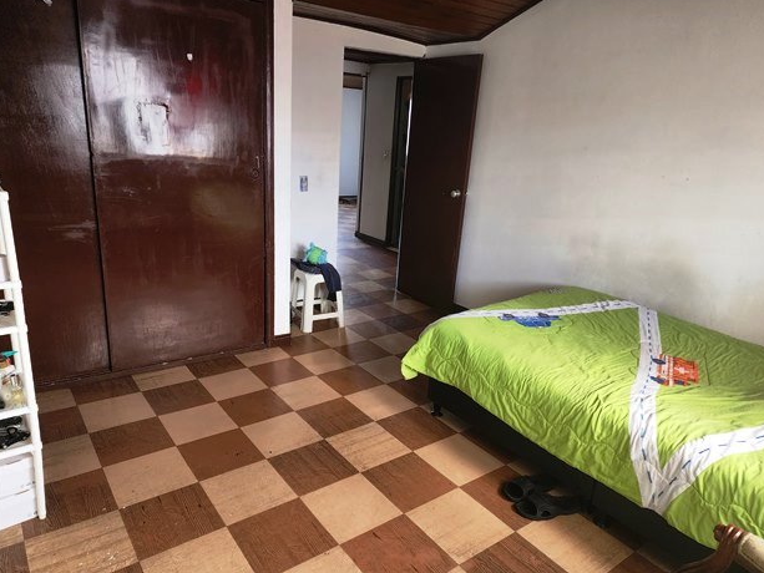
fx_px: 530
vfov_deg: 56.8
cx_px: 371
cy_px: 295
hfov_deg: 71.6
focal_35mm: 24
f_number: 1.8
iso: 800
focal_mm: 6.4
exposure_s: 1/120
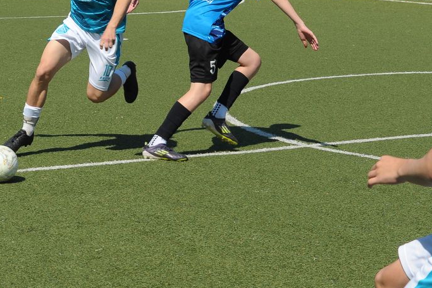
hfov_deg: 16.5
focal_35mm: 123
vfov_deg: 11.1
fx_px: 1476
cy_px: 53
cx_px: 84
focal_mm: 70
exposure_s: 1/640
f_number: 14
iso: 640
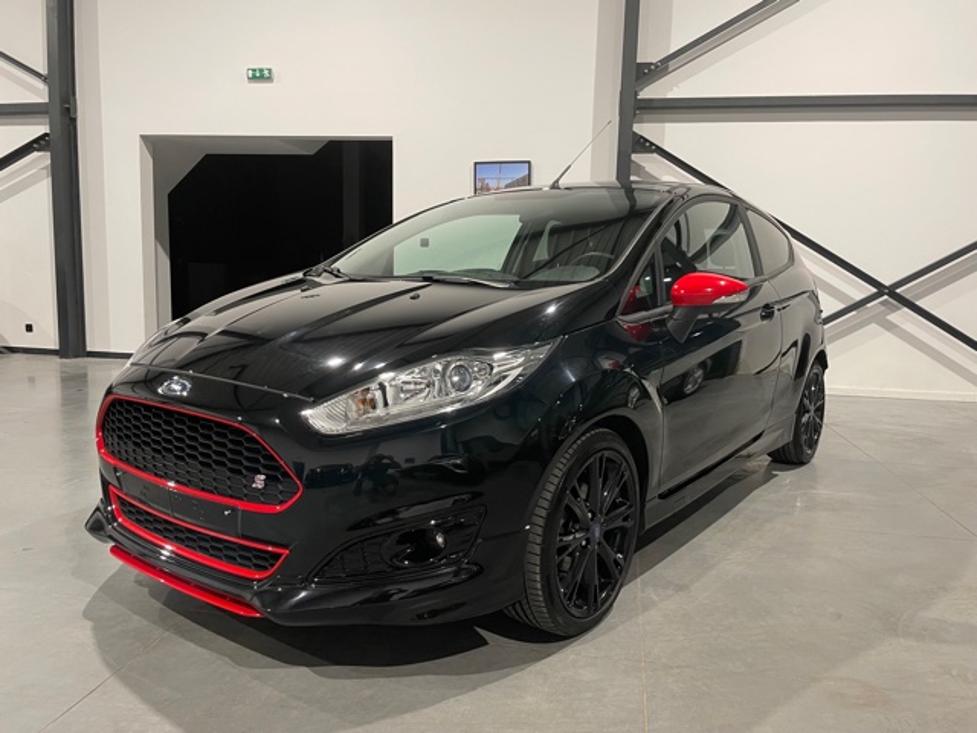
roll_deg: -1.5
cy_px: 366
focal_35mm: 26
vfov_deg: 53.1
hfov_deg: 67.3
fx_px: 734
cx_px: 488
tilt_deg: -9.0
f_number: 1.6
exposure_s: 1/50
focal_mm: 4.2
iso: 125
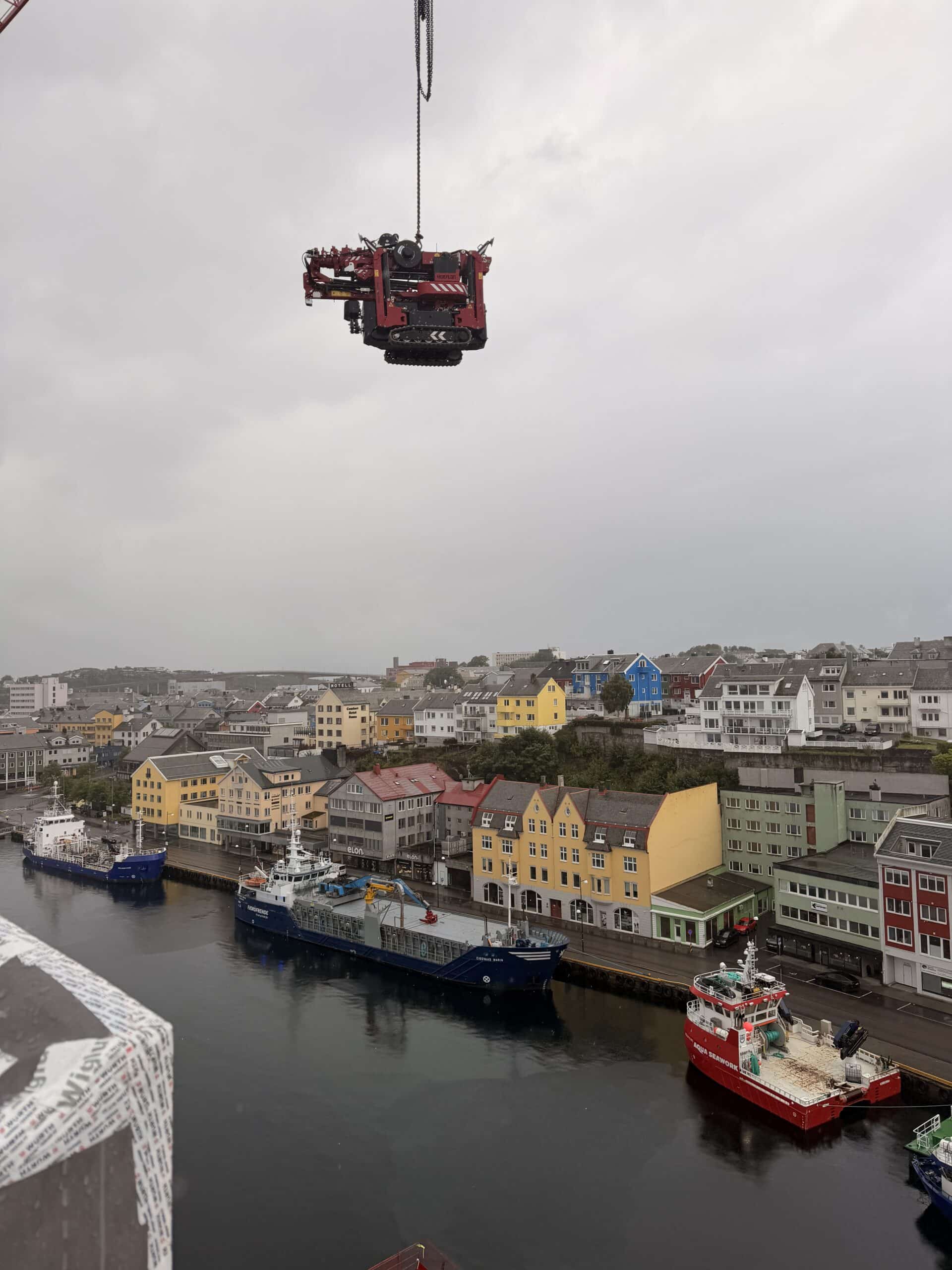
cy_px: 635
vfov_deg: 71.6
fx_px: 880
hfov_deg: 56.8
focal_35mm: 24
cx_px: 476
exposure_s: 1/1211
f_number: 1.78
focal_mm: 6.76
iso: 80
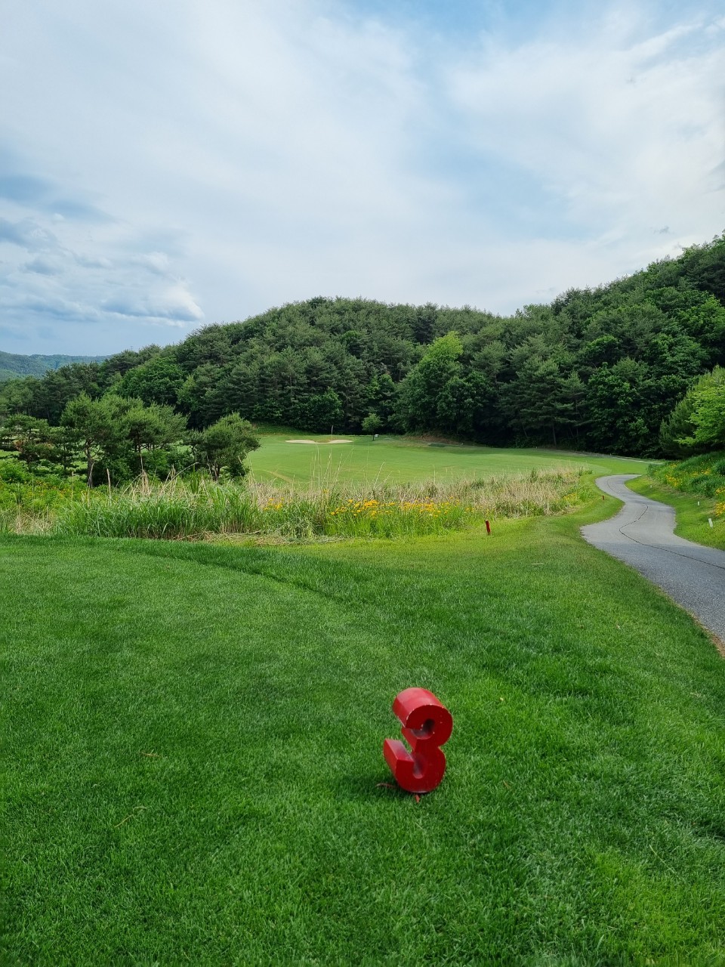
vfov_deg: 67.3
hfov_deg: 53.1
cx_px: 362
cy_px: 484
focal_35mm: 26
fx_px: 726
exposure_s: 1/5000
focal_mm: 5.4
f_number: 1.8
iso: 50
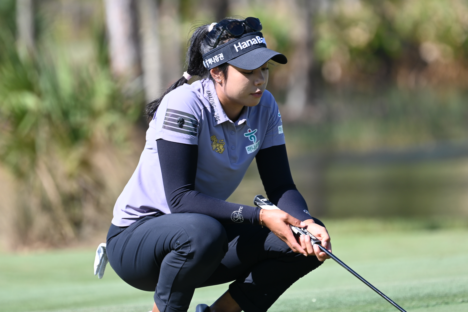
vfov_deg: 2.3
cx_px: 234
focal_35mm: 600
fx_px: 7799
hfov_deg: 3.4
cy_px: 156
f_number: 5.6
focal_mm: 400
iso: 220
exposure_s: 1/640
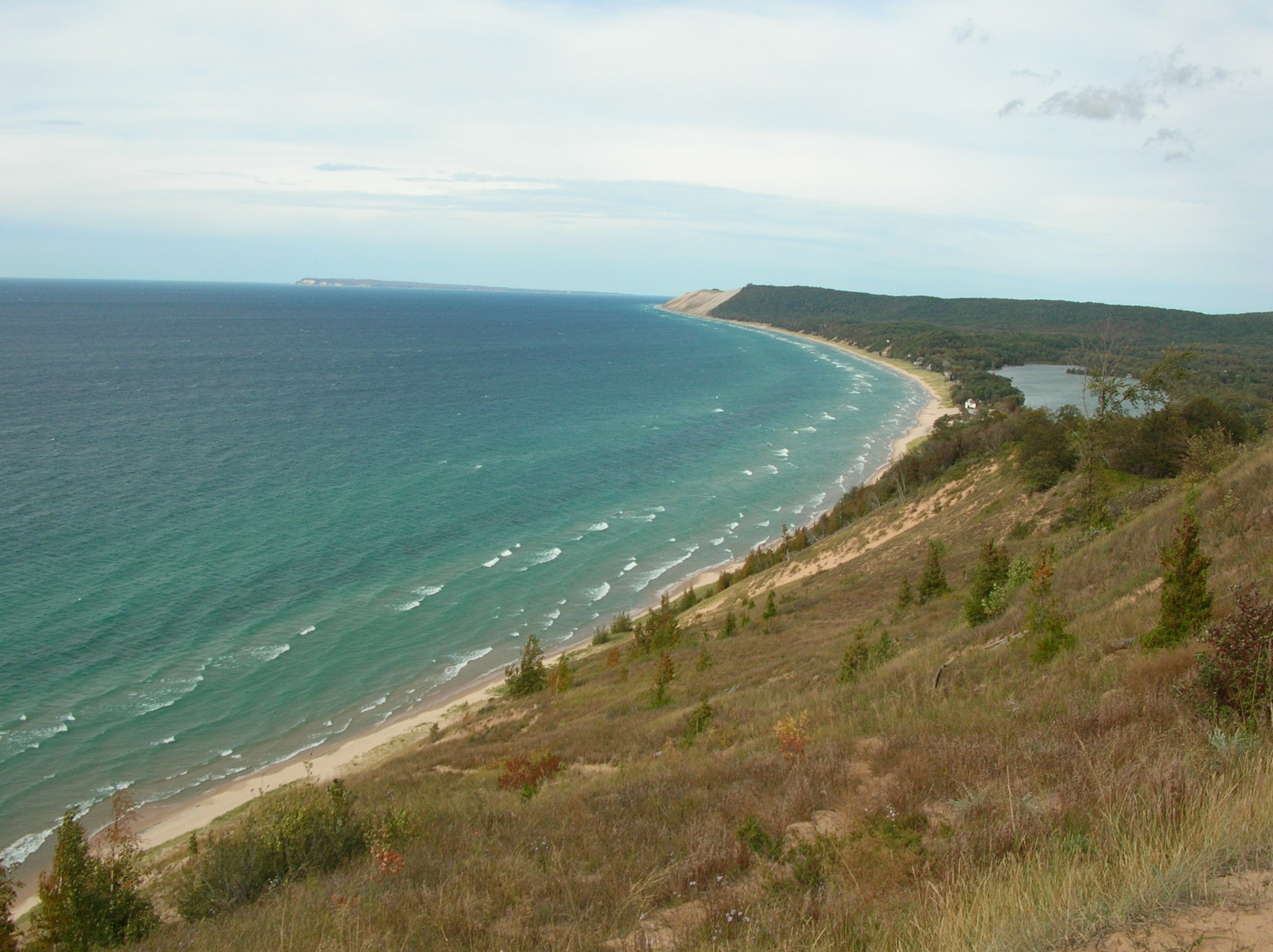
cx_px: 636
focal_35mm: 35
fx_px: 1286
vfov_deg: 40.6
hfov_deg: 52.7
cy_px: 476
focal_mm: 5.8
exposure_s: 1/230
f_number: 5.6
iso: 50
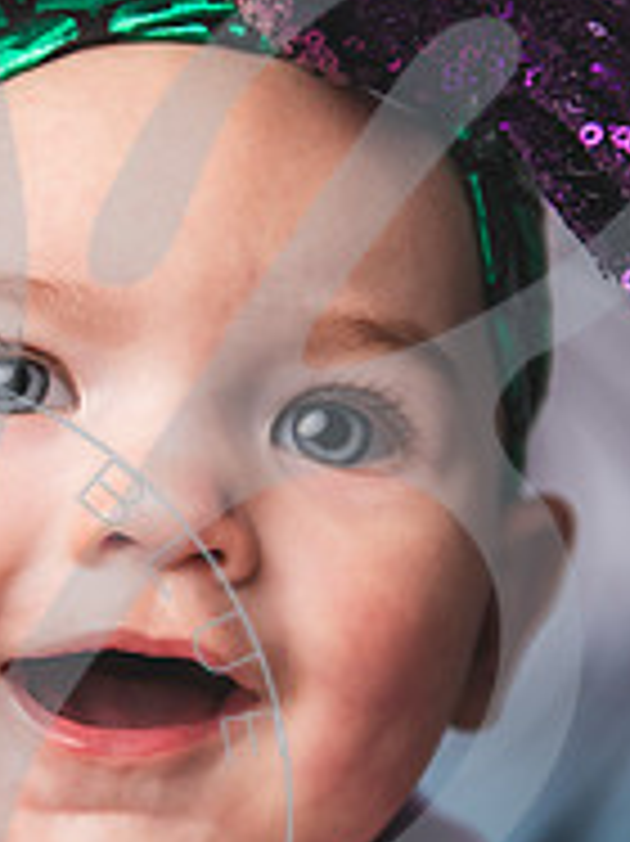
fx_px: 3887
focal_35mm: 160
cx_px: -40
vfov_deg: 12.4
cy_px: 501
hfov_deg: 9.2
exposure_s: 1/160
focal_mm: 50
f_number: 2.8
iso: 100
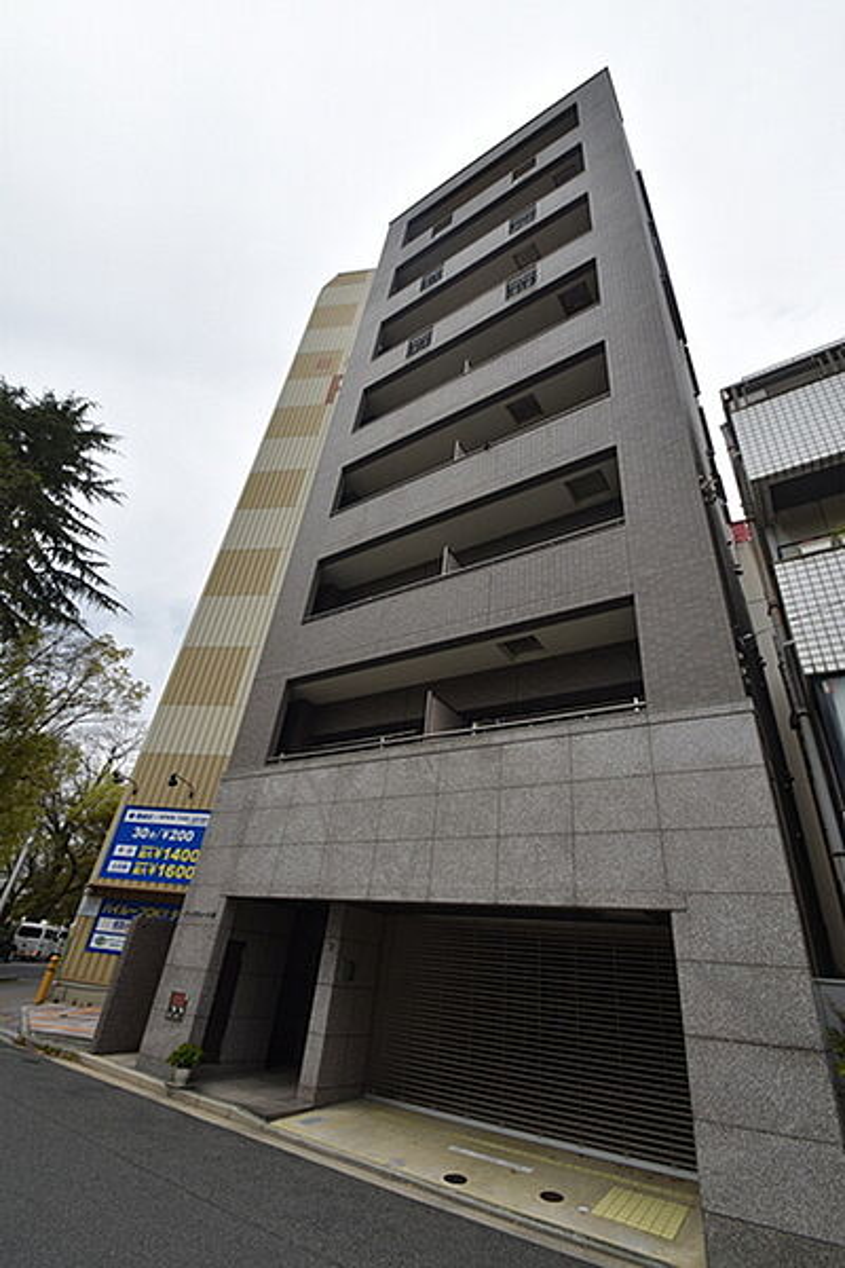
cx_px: 422
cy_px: 634
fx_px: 528
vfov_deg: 100.4
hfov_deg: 77.3
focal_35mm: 15
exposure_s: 1/250
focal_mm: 10
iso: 160
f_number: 8
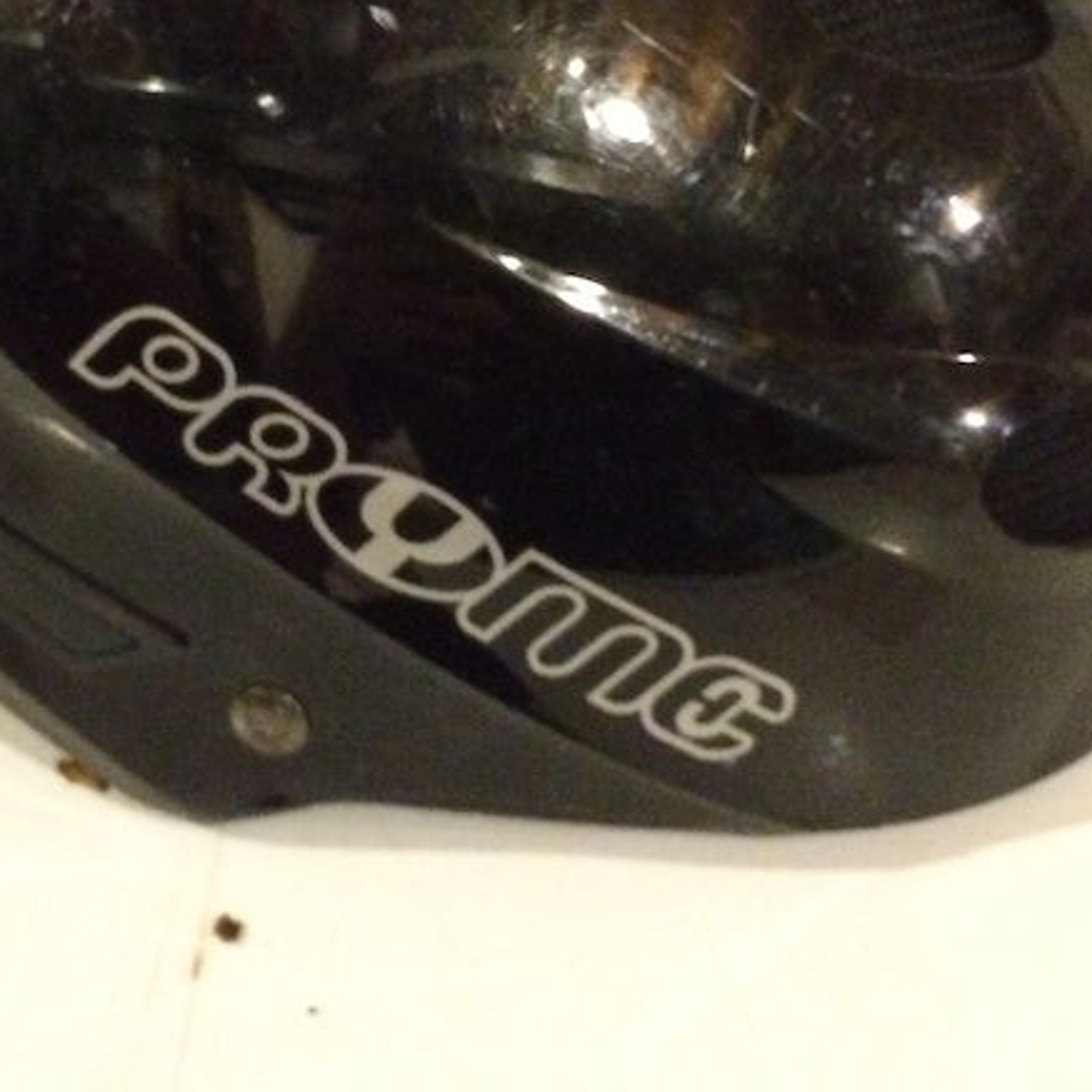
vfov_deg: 28.1
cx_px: 390
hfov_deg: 28.5
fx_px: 2141
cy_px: 232
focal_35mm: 60
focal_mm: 4.15
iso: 640
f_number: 2.2
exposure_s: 1/15
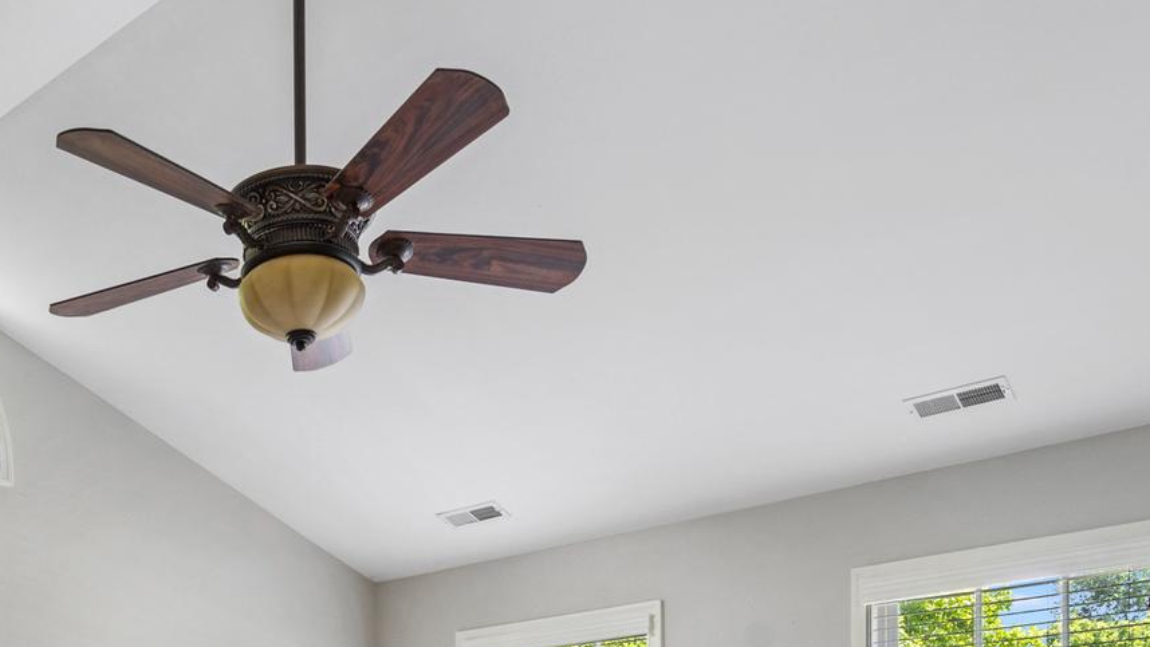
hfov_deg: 47.2
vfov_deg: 25.2
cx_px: 198
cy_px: 869
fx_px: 1220
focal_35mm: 40
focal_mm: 16
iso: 640
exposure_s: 1/320
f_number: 8
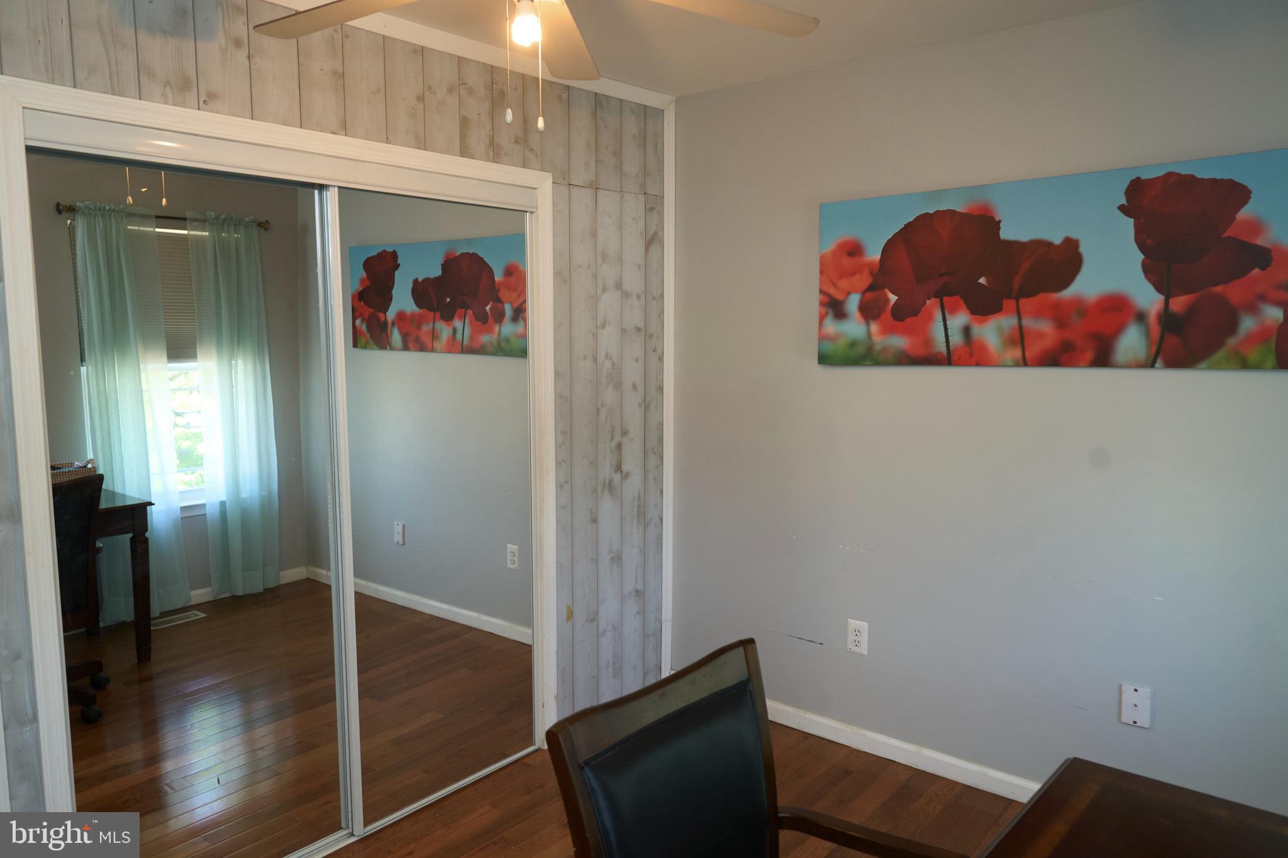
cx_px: 644
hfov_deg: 73.7
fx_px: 859
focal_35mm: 24
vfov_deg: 53.1
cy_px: 429
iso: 1000
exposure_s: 1/60
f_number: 5
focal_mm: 24
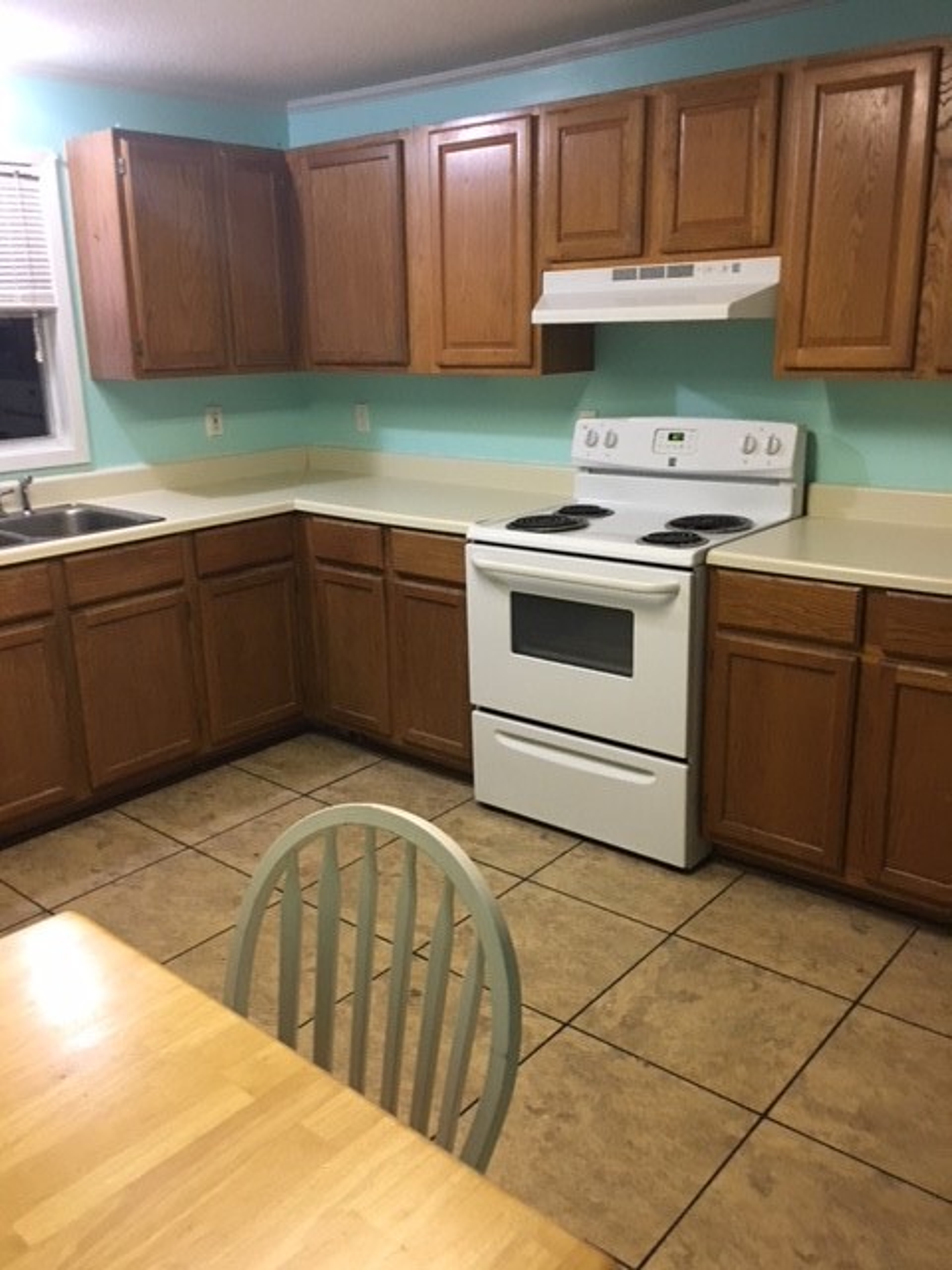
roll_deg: +1.3
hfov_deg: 48.2
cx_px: 476
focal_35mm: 29
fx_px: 1063
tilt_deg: -14.2
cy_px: 635
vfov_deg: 61.7
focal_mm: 4.15
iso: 80
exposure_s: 1/15
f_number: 2.2
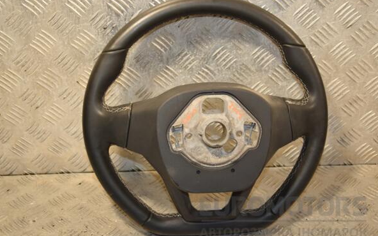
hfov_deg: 33.0
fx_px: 639
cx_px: 188
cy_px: 121
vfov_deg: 21.0
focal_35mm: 62
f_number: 4.8
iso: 800
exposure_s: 1/160
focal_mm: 40
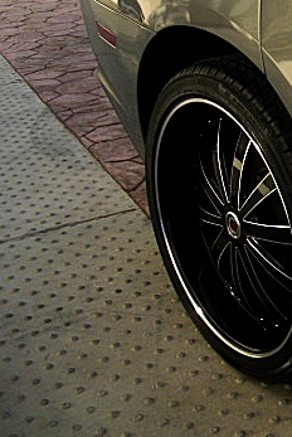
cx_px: 376
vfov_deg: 29.0
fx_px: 838
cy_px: 136
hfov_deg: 18.4
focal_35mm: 69
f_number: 2.8
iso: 50
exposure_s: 1/250
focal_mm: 6.3
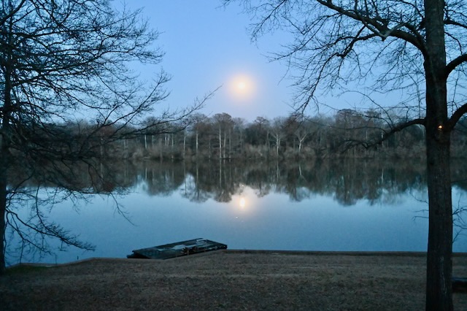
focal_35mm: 32
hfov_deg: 58.0
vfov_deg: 40.5
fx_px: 421
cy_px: 156
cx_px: 234
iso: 25600
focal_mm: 32.5
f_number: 4
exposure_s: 1/50
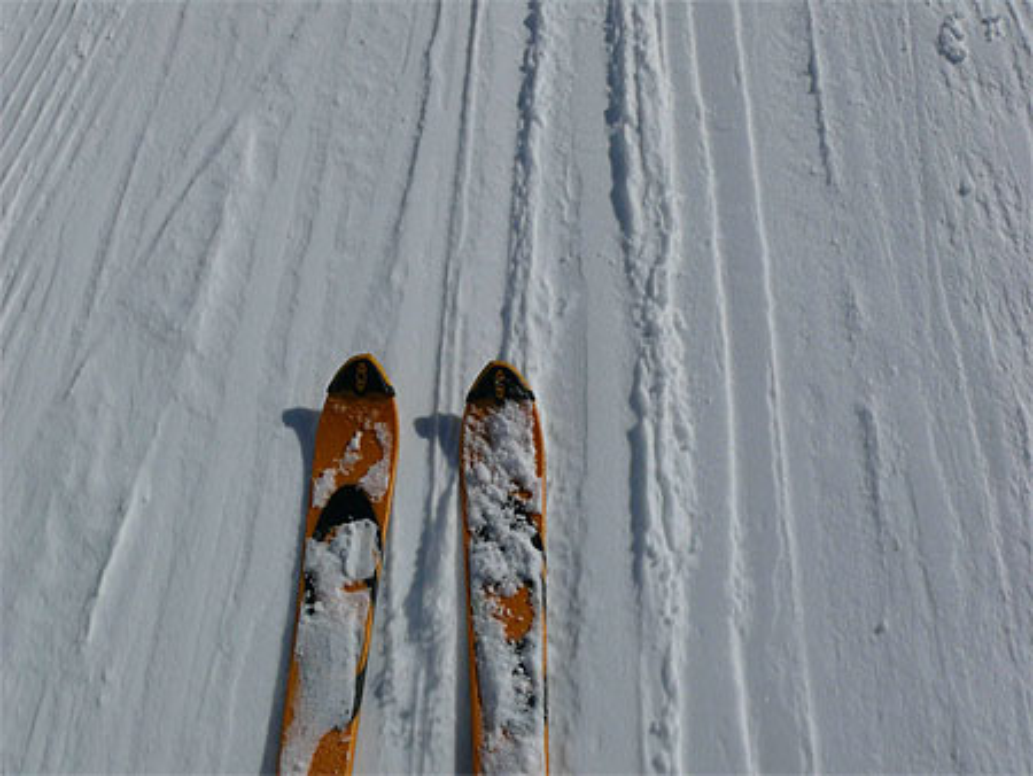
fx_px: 1045
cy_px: 388
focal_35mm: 35
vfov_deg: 40.7
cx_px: 516
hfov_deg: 52.6
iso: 100
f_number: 10
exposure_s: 1/1000
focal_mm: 7.4
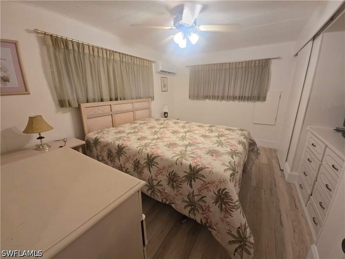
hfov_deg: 106.2
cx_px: 172
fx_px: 130
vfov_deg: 89.9
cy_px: 130
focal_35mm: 13
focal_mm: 2.2
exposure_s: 1/60
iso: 250
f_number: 2.2
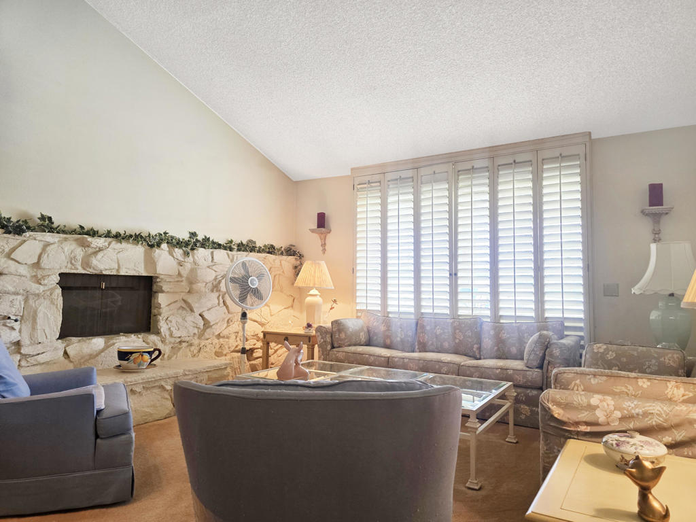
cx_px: 348
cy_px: 261
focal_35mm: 23
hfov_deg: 73.9
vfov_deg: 58.9
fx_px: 462
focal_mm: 6.3
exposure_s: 1/120
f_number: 1.7
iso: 125
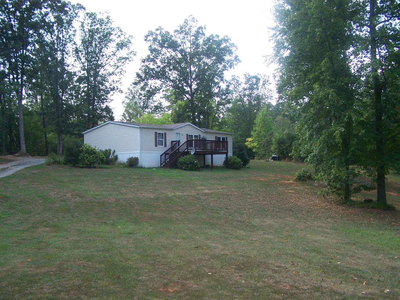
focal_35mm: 38
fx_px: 439
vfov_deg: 37.7
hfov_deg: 49.0
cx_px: 200
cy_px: 150
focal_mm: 6.3
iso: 80
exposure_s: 1/400
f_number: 2.8
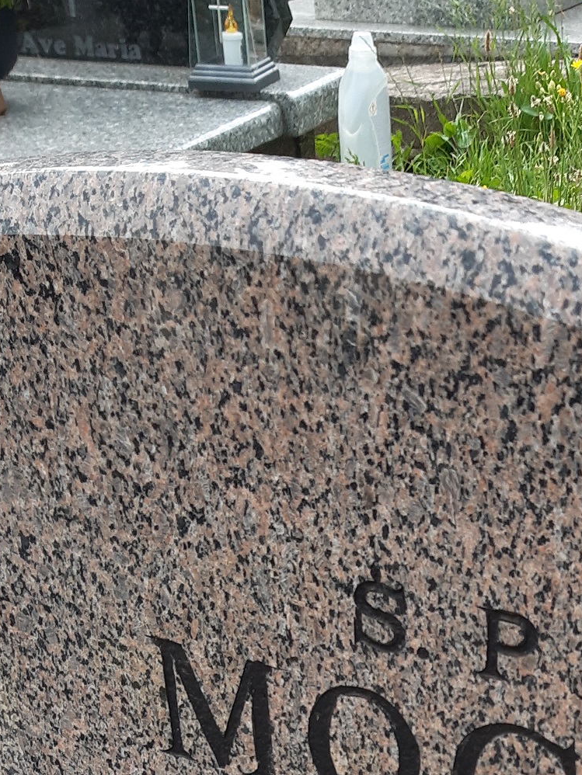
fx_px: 1344
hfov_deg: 23.9
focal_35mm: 60
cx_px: 489
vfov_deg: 28.7
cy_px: 887
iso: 40
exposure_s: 1/164
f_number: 1.7
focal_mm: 3.92
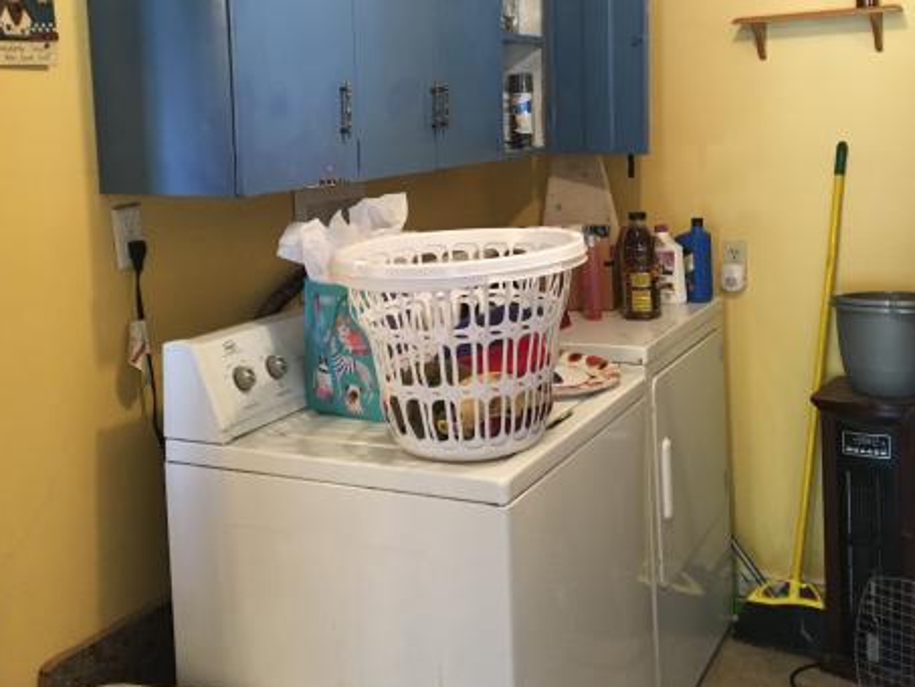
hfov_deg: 45.7
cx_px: 497
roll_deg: +1.7
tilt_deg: -5.7
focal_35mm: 41
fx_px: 1084
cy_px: 226
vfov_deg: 34.8
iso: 160
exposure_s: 1/30
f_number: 2.2
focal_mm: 4.15
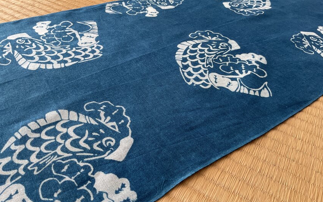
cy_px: 85
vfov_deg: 40.5
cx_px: 161
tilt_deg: -38.4
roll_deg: -5.0
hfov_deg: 61.2
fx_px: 273
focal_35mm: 31
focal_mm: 3
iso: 64
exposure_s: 1/100
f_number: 1.8
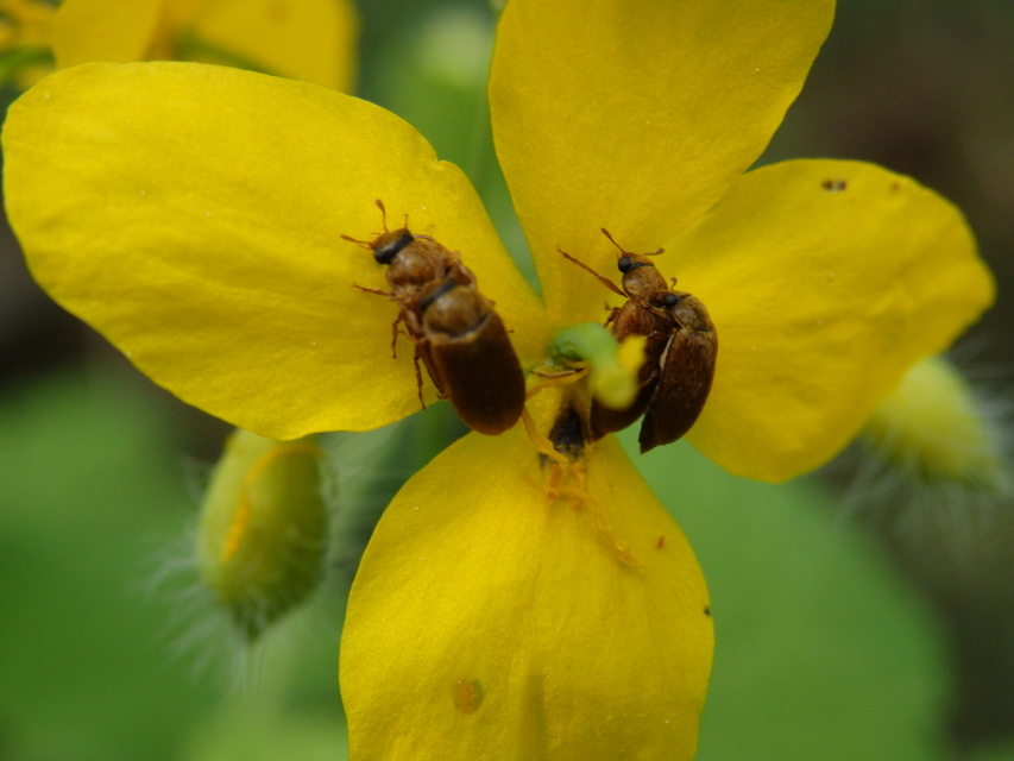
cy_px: 380
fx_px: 1934
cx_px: 507
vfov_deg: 22.3
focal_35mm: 66
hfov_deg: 29.4
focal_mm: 11.9
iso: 320
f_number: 4.4
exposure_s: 1/100
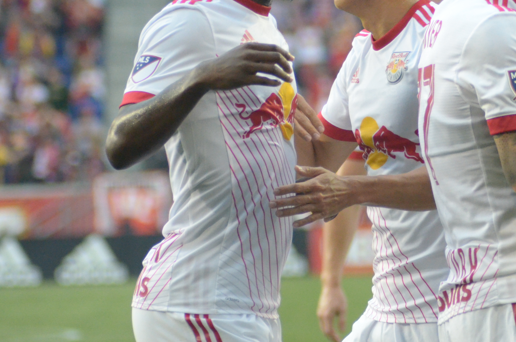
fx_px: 6766
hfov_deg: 4.4
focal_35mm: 473
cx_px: 370
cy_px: 94
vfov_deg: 2.9
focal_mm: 190
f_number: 5.6
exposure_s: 1/1250
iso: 4500
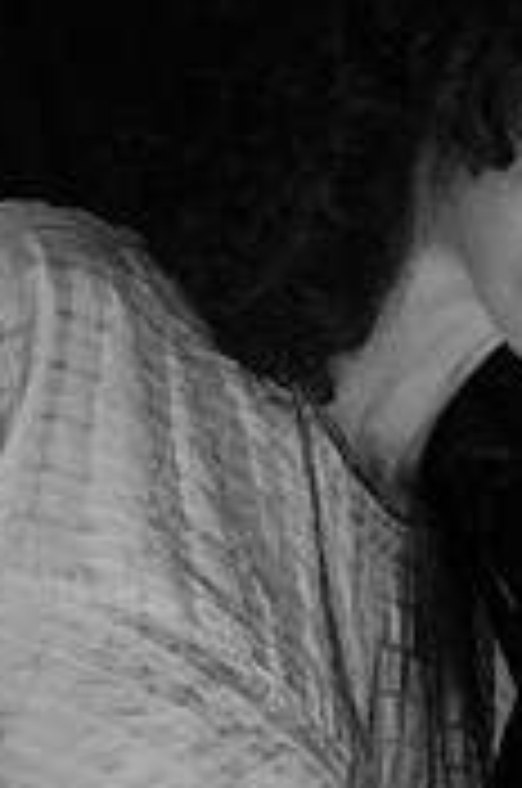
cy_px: 824
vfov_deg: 9.1
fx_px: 4891
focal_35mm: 224
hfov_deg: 6.1
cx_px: 569
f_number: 3.2
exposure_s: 1/80
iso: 1600
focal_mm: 58
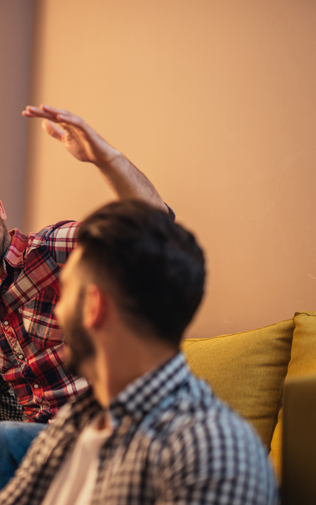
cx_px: -12
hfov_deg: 16.5
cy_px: 253
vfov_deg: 26.8
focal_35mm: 77
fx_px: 1061
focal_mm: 50
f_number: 1.8
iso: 200
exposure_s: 1/200
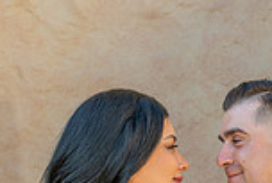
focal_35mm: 234
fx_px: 1771
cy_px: 344
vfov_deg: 5.8
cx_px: 165
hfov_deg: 8.8
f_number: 7.1
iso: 200
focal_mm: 58
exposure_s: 1/200
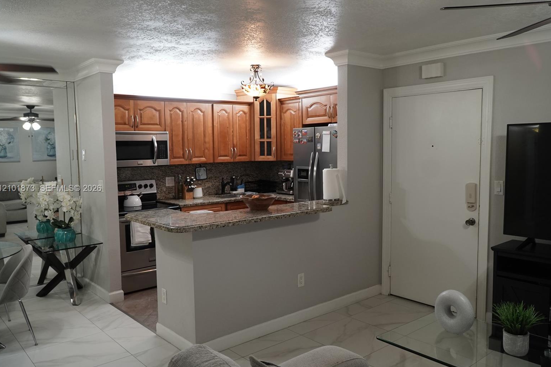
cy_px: 189
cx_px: 276
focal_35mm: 28
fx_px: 428
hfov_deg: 65.5
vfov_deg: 46.4
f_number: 4.5
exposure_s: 1/30
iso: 800
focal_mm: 18
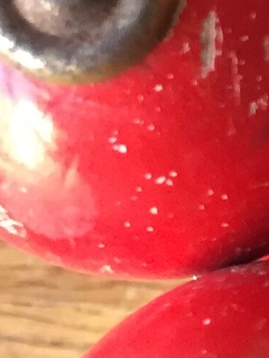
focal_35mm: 190
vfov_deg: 10.3
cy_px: 24
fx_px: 1967
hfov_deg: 6.9
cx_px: 860
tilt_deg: -82.6
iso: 125
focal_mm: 4.15
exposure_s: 1/33
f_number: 2.2
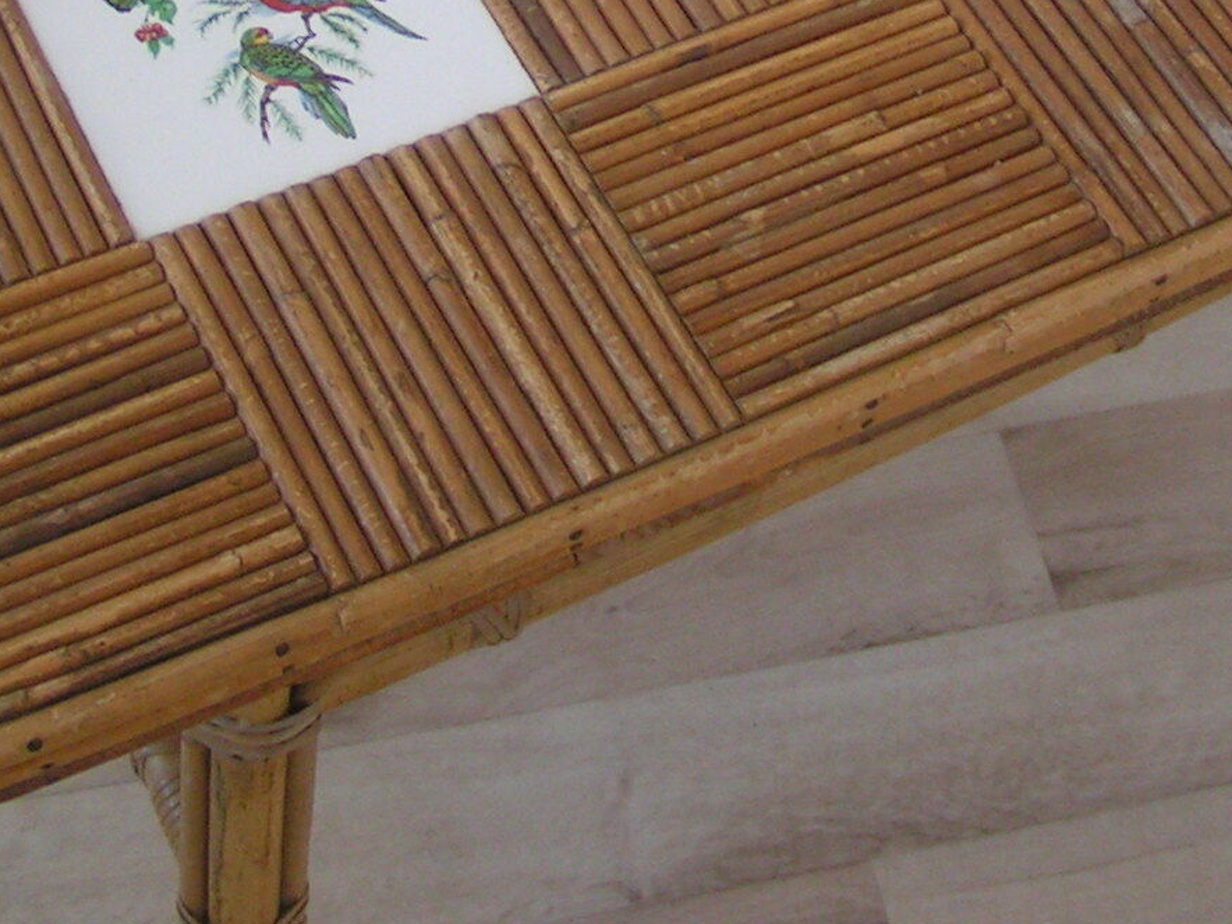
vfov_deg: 16.3
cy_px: -72
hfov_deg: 22.2
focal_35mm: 88
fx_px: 3132
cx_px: 772
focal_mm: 5.8
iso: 100
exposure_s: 1/40
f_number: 2.8
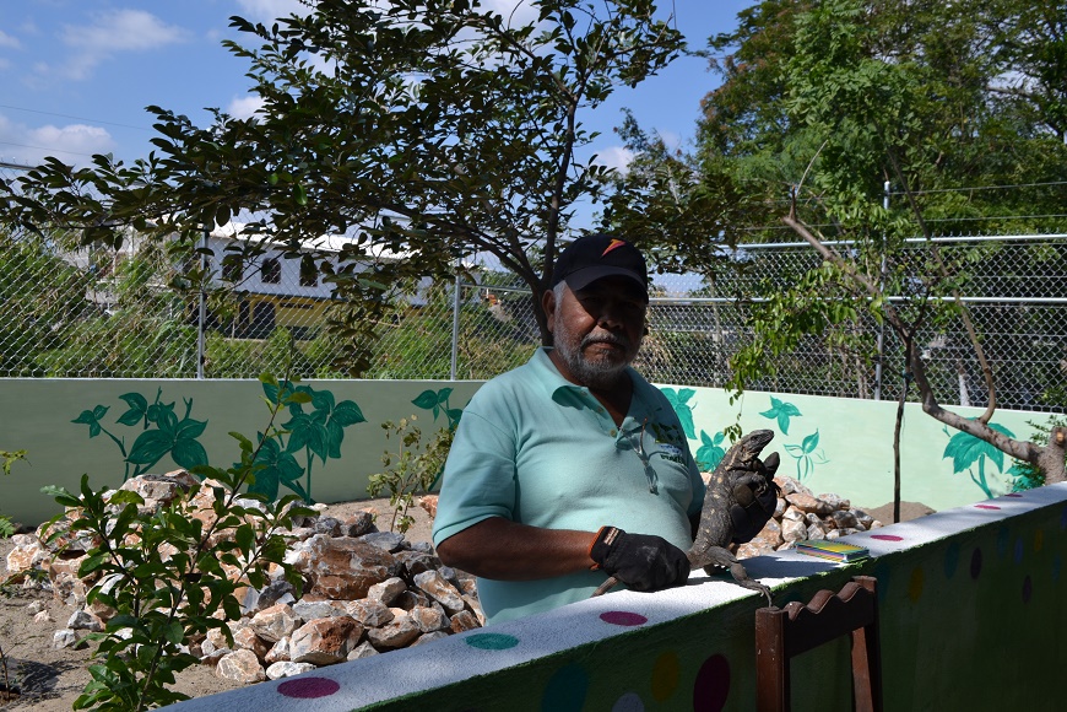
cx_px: 534
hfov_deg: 57.2
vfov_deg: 40.0
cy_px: 356
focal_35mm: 33
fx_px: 978
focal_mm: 22
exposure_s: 1/200
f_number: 7.1
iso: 100
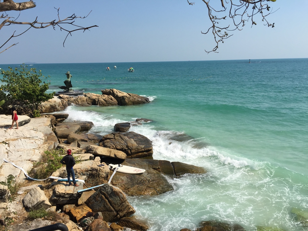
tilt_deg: -11.8
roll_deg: +0.2
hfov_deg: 61.7
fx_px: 258
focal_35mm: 29
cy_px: 116
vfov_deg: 48.2
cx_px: 154
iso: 32
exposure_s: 1/3049
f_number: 2.2
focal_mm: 4.15
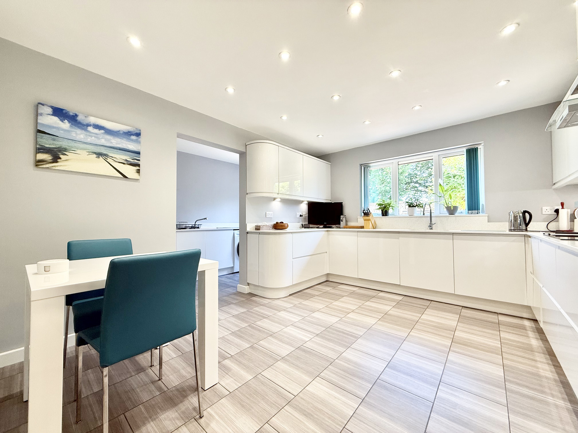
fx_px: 234
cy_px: 216
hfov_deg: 102.1
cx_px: 289
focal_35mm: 14
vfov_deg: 85.7
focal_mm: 2.22
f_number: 2.2
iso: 125
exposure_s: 1/100
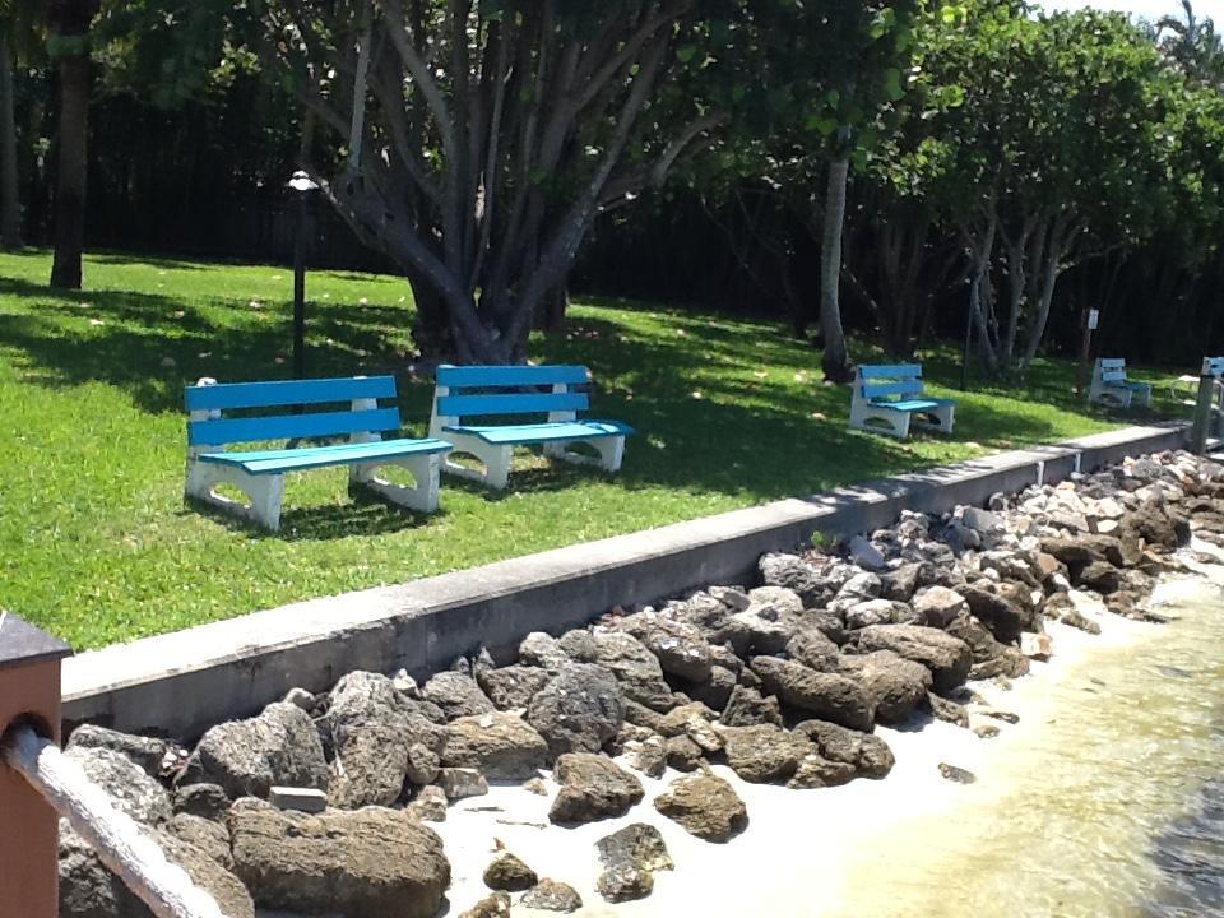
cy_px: 459
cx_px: 612
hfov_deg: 42.9
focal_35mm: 44
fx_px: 1556
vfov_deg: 32.9
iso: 40
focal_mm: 2.03
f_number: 2.4
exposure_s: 1/685
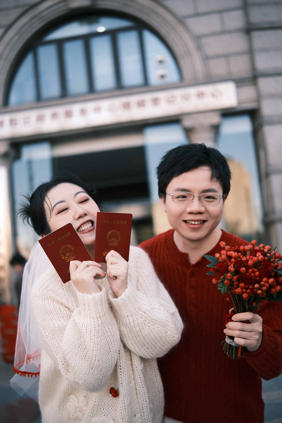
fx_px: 482
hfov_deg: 32.6
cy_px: 212
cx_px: 141
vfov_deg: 47.4
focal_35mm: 41
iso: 250
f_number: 1.2
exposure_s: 1/2000
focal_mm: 27
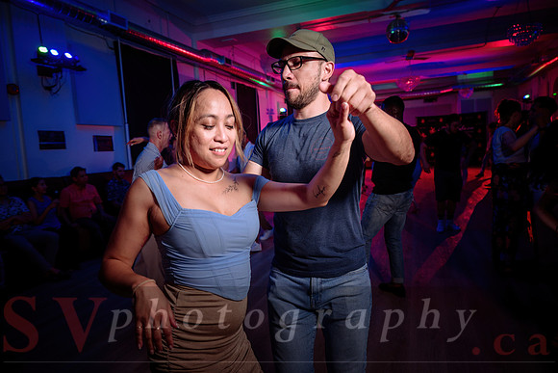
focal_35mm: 24
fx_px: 372
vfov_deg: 53.2
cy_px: 186
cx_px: 279
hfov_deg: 73.7
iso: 500
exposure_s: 1/80
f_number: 3.5
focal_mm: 24
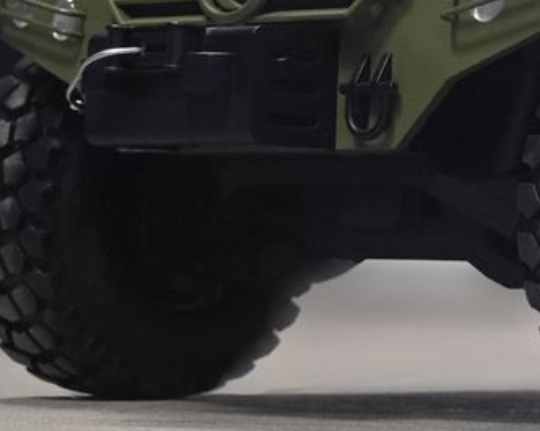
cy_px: -44
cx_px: 802
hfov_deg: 8.4
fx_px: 3609
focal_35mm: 226
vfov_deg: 6.8
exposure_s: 1/100
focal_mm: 9.87
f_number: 1.8
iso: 250
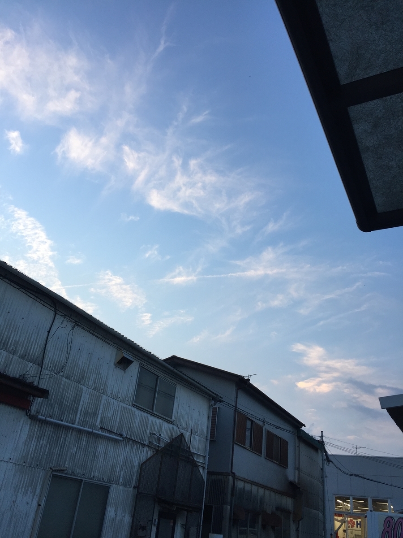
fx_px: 450
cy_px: 269
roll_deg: -7.4
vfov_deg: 61.7
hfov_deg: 48.2
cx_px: 202
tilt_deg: +29.2
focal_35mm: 29
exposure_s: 1/120
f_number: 2.2
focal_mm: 4.15
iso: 40
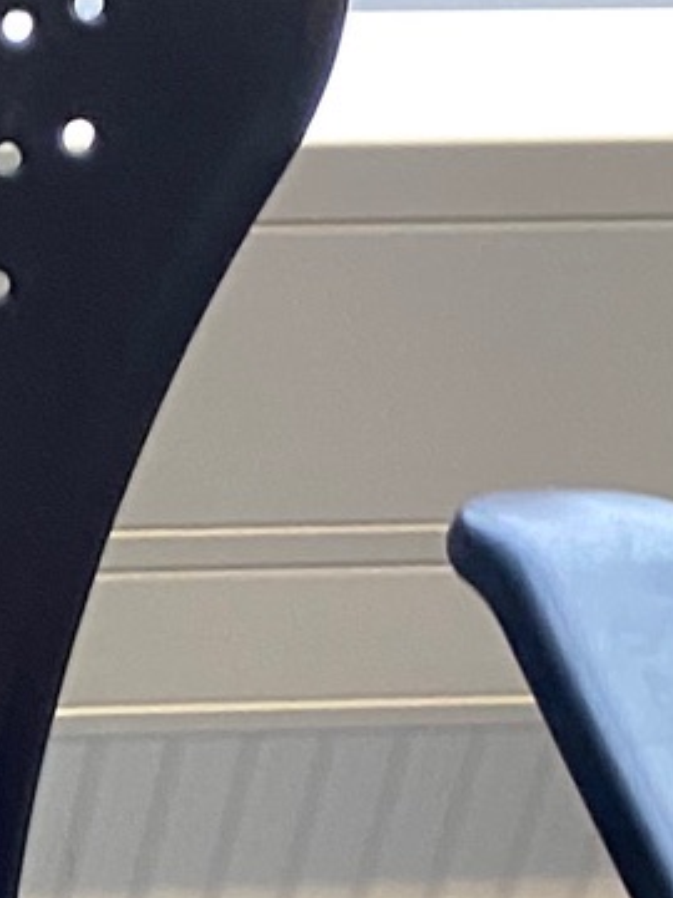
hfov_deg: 9.0
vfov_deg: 12.0
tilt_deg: -43.3
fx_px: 3837
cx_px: -975
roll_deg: -2.1
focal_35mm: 148
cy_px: 1729
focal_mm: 4.25
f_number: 1.8
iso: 250
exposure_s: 1/60
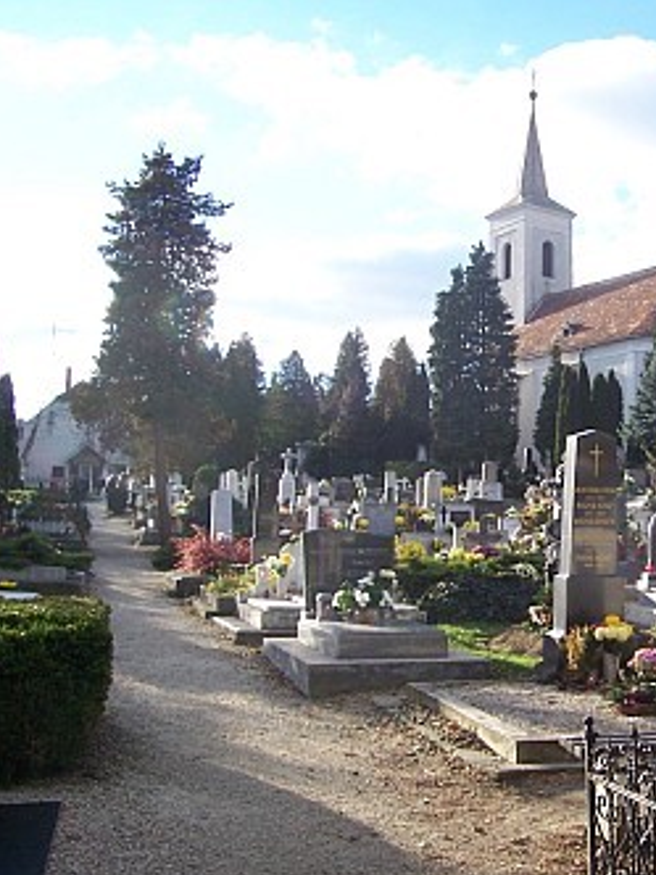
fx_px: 1162
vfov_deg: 41.2
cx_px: 588
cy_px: 441
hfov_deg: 30.2
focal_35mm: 46
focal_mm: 5.6
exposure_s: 1/180
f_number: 5.6
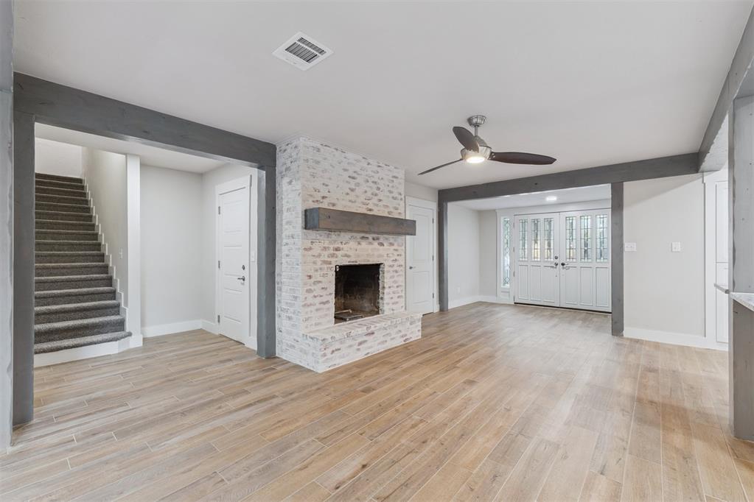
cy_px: 251
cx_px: 377
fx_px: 314
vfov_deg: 77.3
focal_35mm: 15
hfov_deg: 100.4
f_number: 8
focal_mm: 10
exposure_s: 1/30
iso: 125
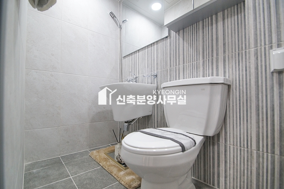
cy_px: 94
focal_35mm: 15
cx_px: 142
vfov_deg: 77.2
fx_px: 118
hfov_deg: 100.4
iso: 800
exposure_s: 1/80
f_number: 4
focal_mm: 10
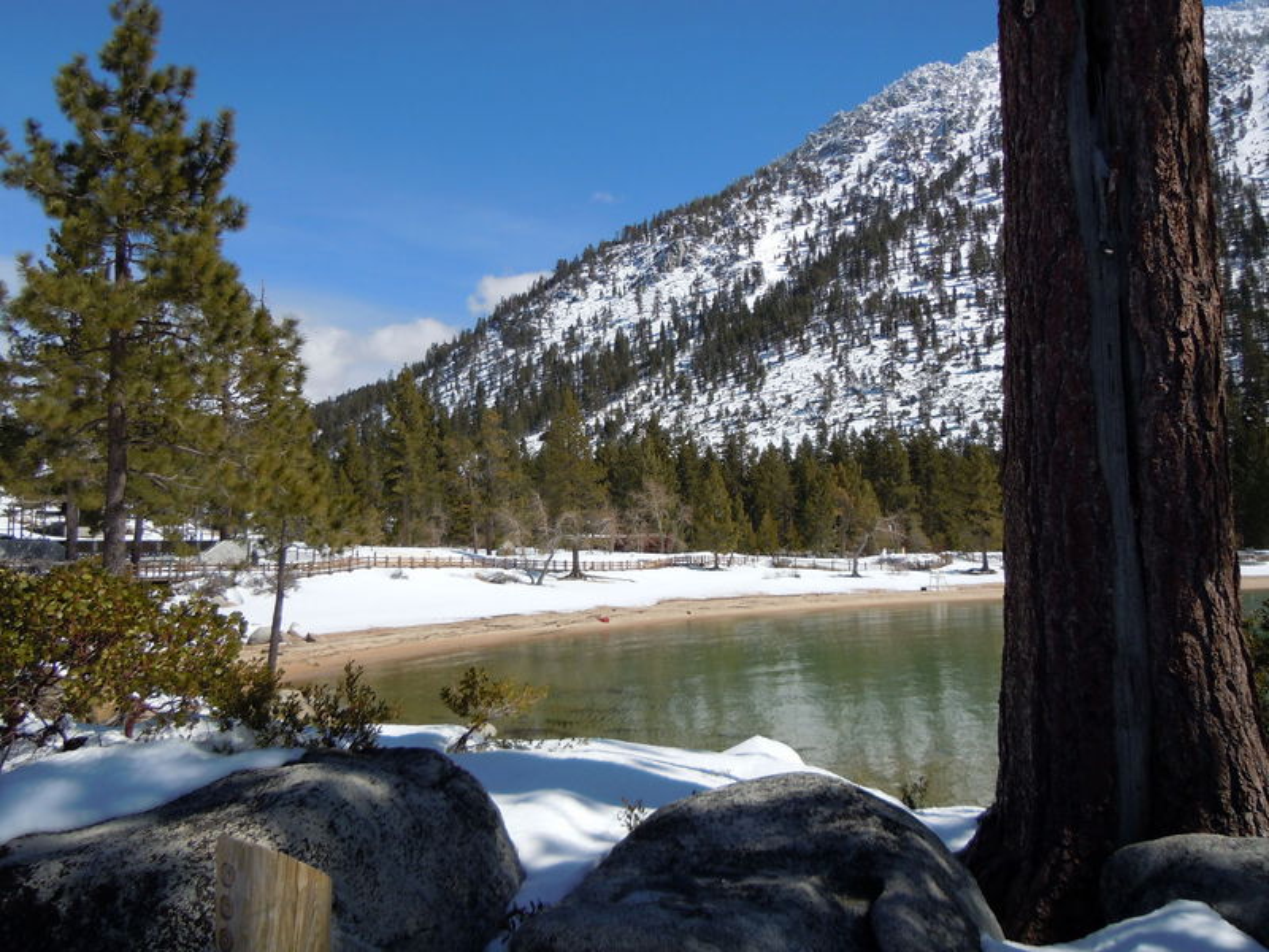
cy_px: 476
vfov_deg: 46.8
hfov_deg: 60.0
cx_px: 634
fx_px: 1100
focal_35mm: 30
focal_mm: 5.4
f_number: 7
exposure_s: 1/400
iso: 100
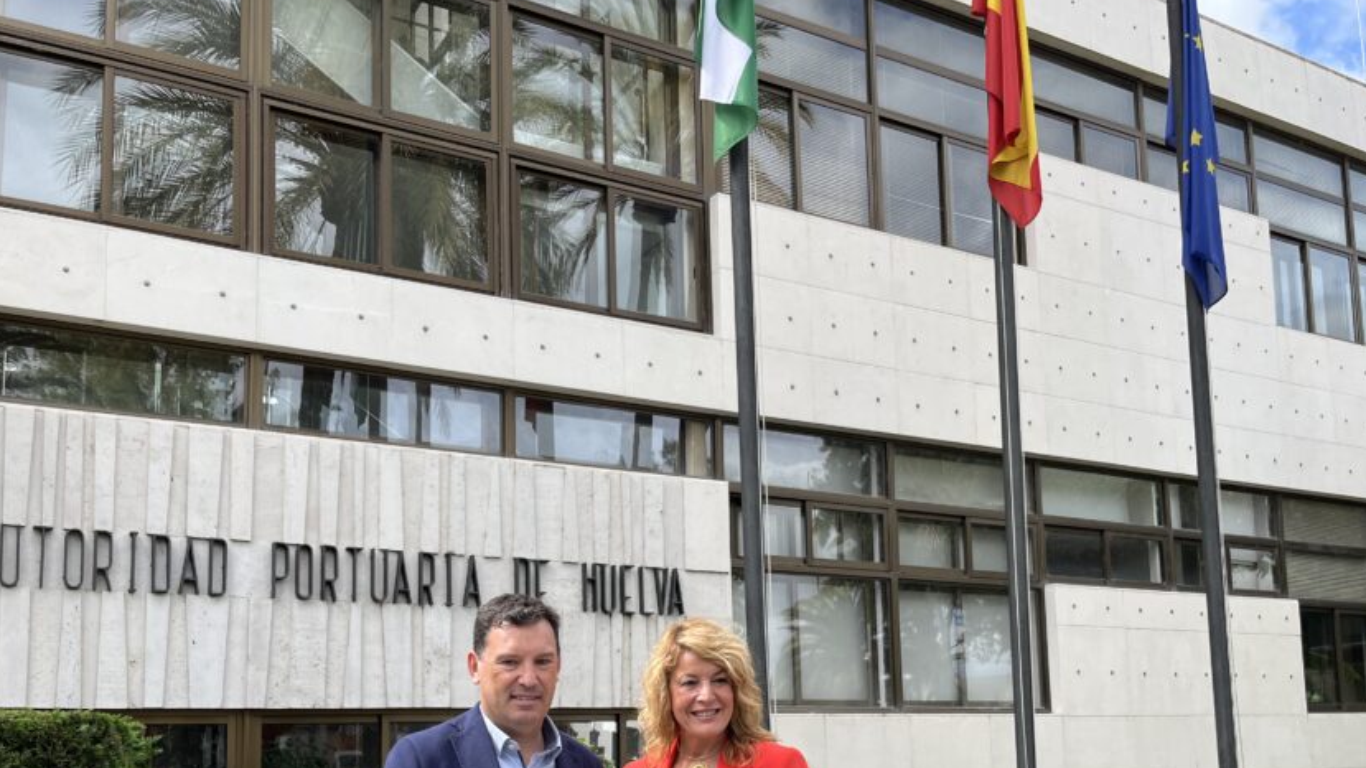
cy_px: 606
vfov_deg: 32.8
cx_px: 676
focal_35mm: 35
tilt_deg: +6.7
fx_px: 1268
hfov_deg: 56.6
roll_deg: +1.6
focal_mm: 5.1
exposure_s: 1/1140
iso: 50
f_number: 1.6
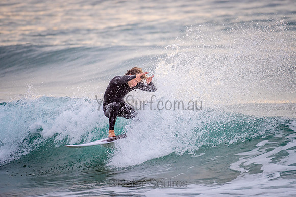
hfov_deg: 3.4
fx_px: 5042
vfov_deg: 2.2
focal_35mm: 613
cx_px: 165
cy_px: 76
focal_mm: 500
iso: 450
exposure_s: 1/800
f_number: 5.6
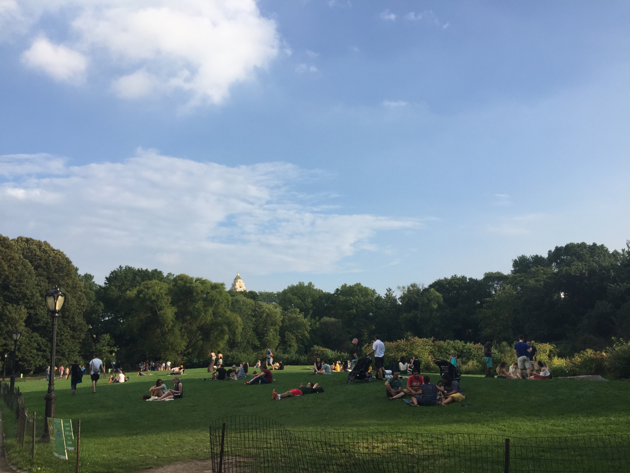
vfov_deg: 48.2
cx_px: 315
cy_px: 236
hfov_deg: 61.7
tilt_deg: +13.3
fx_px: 528
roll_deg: +0.9
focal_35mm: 29
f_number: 2.2
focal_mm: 4.15
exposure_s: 1/1364
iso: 32
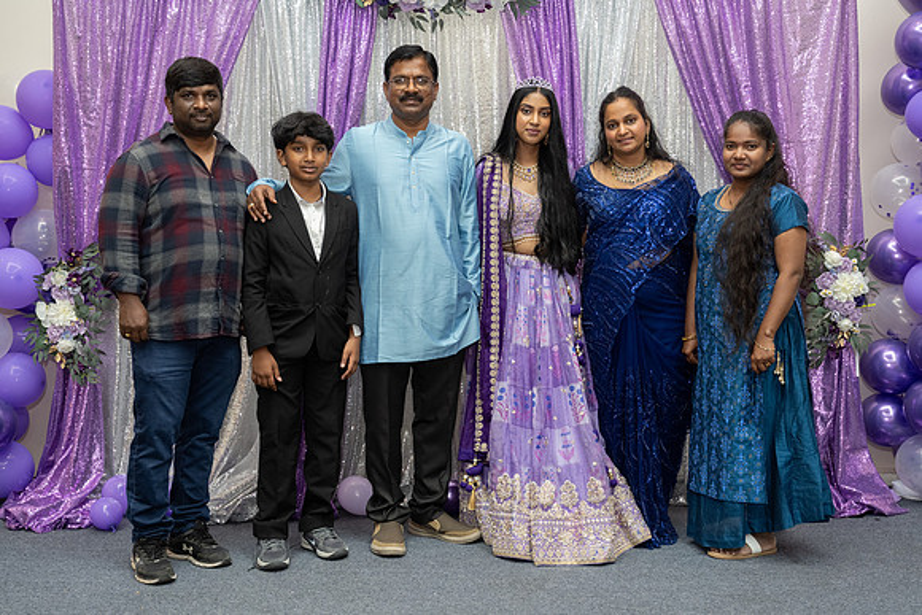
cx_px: 461
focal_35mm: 42
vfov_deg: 31.7
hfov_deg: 46.1
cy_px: 308
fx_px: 1084
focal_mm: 40
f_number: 3.5
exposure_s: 1/160
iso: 1000
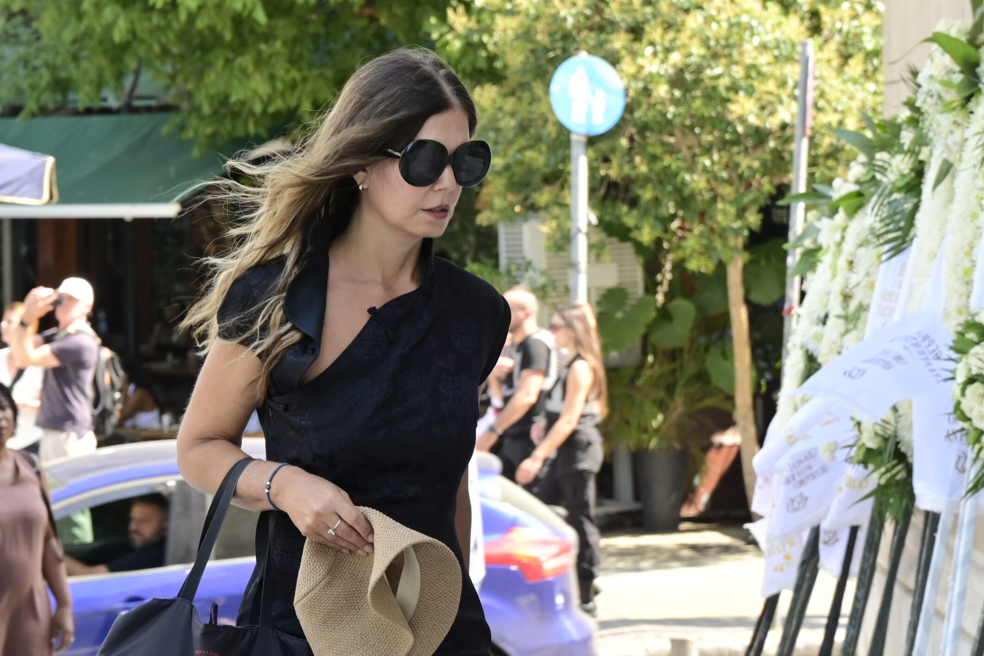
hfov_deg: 11.1
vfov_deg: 7.4
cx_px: 445
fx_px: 5057
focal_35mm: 185
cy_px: 345
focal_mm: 102
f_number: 9
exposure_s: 1/200
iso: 640
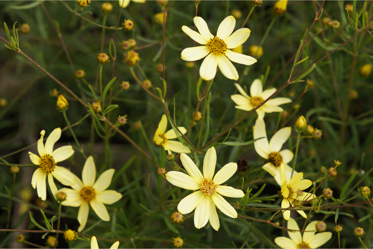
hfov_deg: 13.7
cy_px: 124
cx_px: 186
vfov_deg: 9.1
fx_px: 1554
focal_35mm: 150
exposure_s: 1/160
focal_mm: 100
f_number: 5.6
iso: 125
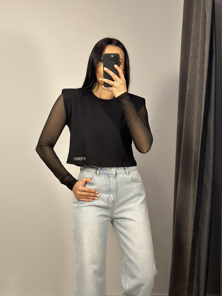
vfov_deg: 39.7
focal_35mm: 48
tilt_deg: -25.3
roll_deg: -0.5
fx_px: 410
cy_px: 148
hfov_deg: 30.3
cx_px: 111
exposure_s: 1/50
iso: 80
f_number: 1.78
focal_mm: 6.86
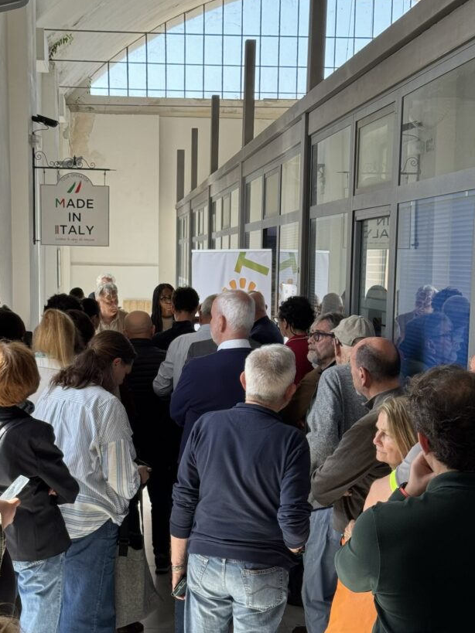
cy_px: 392
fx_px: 1098
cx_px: 196
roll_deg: -0.9
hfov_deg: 24.4
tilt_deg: -7.3
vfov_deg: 32.1
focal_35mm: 60
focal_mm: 6.76
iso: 64
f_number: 1.78
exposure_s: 1/231
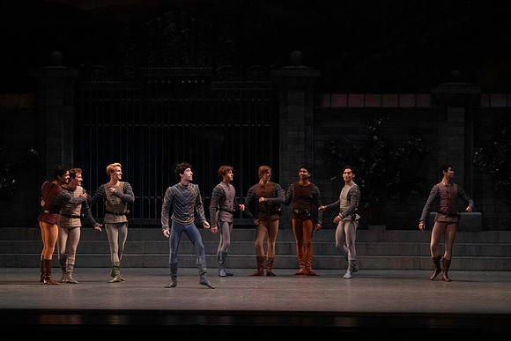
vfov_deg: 11.3
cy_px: 170
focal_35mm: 121
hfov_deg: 16.9
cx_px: 256
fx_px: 1718
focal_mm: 121
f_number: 11
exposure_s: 1/400
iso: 16000
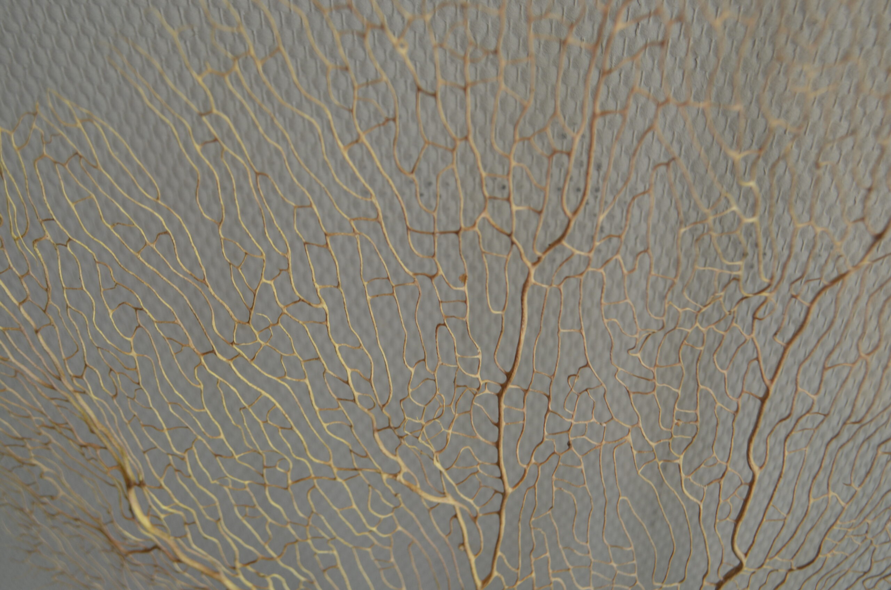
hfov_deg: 53.2
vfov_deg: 36.7
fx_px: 889
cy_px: 295
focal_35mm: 36
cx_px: 446
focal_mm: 24
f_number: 5.6
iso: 450
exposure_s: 1/60
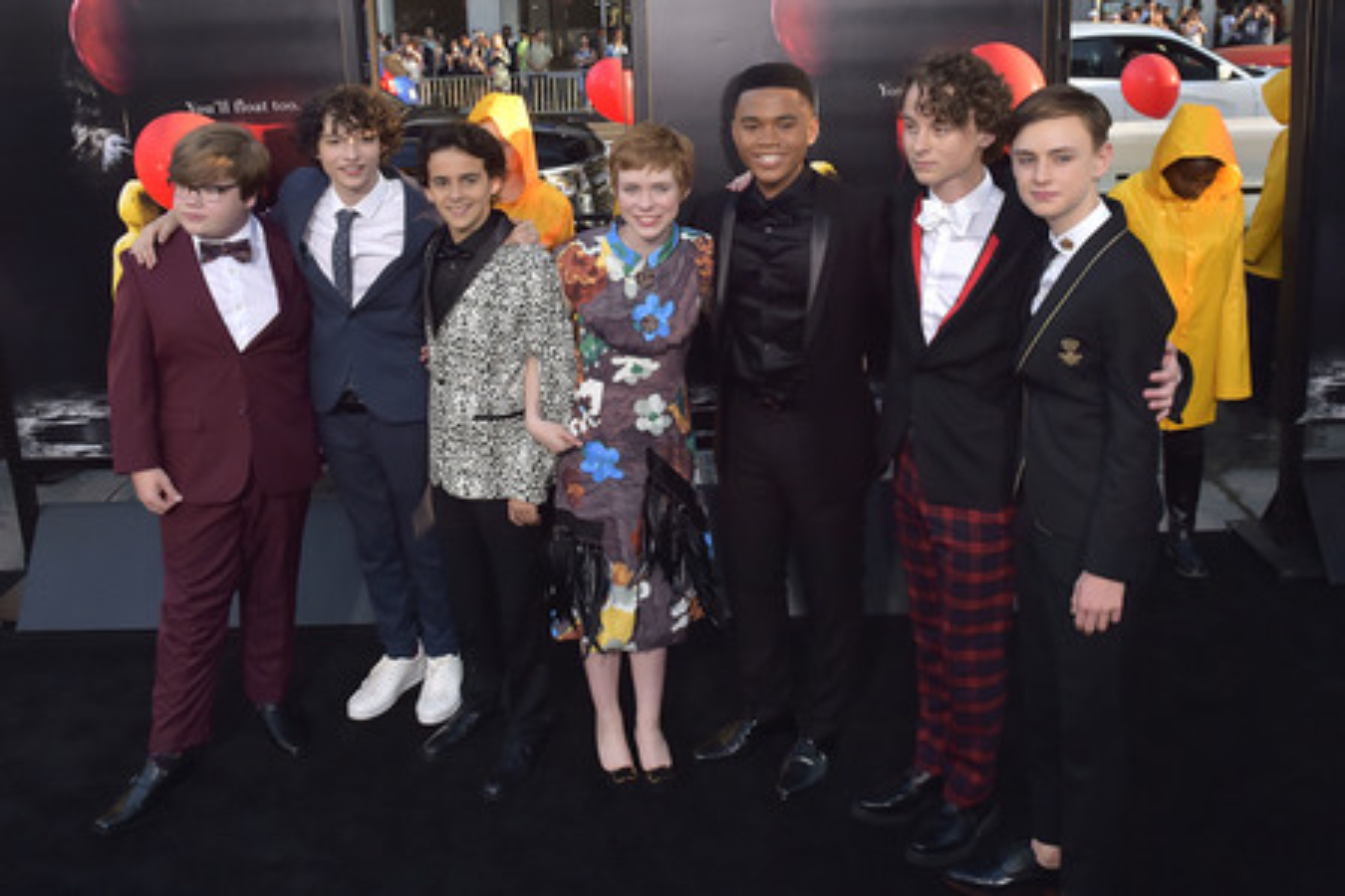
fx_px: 897
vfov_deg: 53.1
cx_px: 672
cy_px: 448
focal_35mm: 24
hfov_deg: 73.7
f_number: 6.3
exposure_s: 1/320
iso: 640
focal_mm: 24
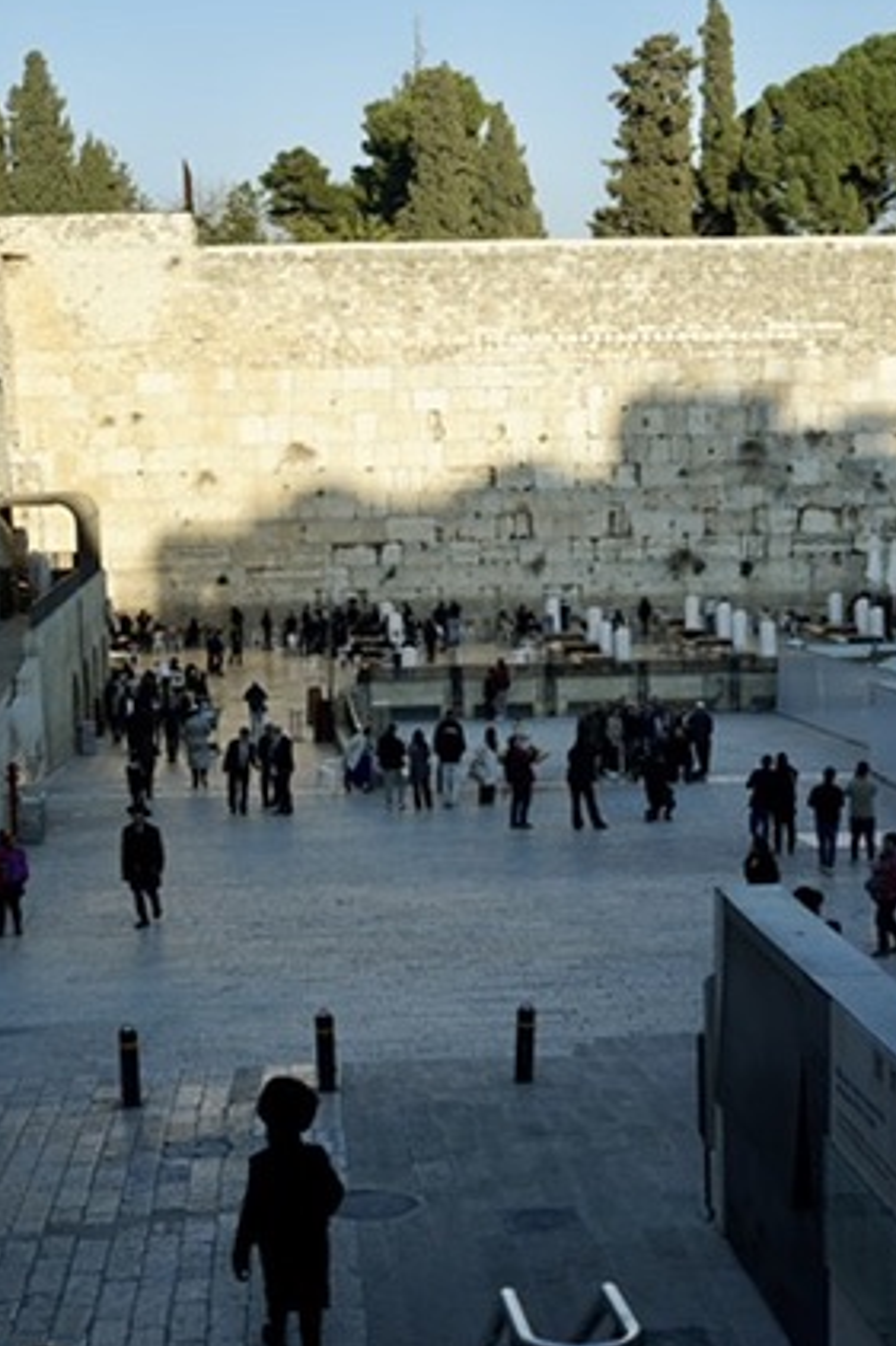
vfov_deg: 31.3
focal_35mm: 64
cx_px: 440
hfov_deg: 21.2
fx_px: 2391
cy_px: 817
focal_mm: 50
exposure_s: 1/320
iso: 100
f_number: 5.6
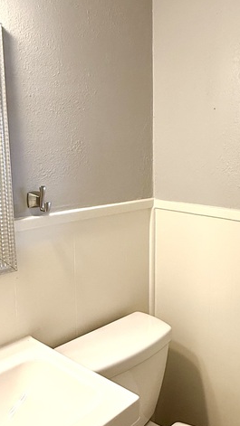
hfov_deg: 33.3
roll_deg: -0.8
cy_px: 208
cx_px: 169
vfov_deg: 56.6
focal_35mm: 35
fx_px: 396
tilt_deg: -9.8
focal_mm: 2.22
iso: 200
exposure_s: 1/120
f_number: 2.2
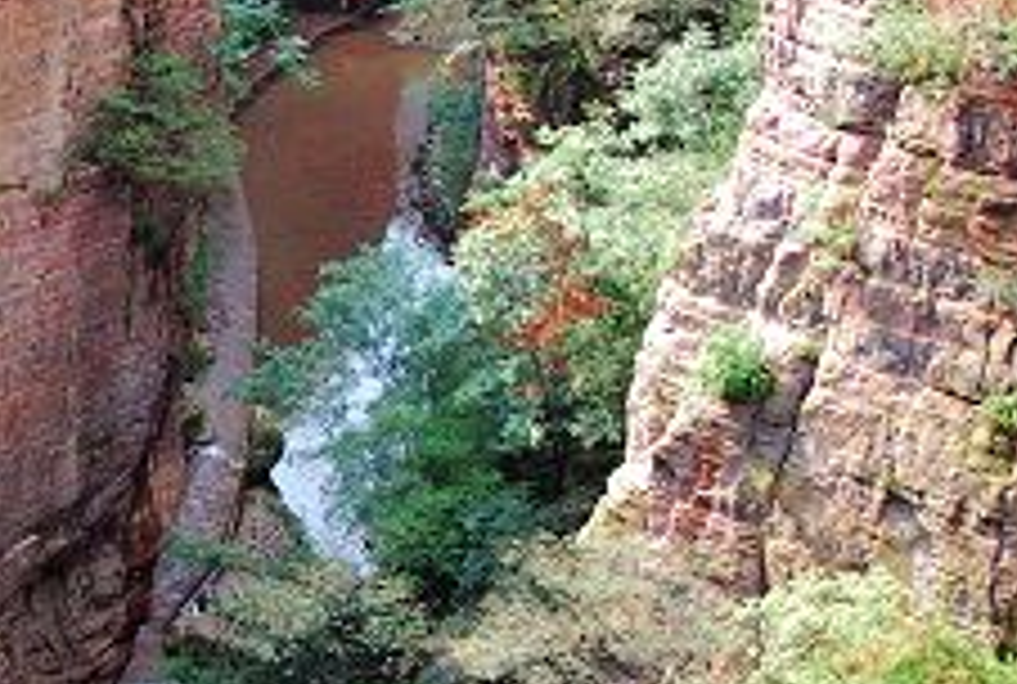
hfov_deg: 19.5
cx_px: 54
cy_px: 245
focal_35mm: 102
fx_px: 2889
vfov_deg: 13.5
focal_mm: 22
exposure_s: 1/60
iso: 100
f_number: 4.5
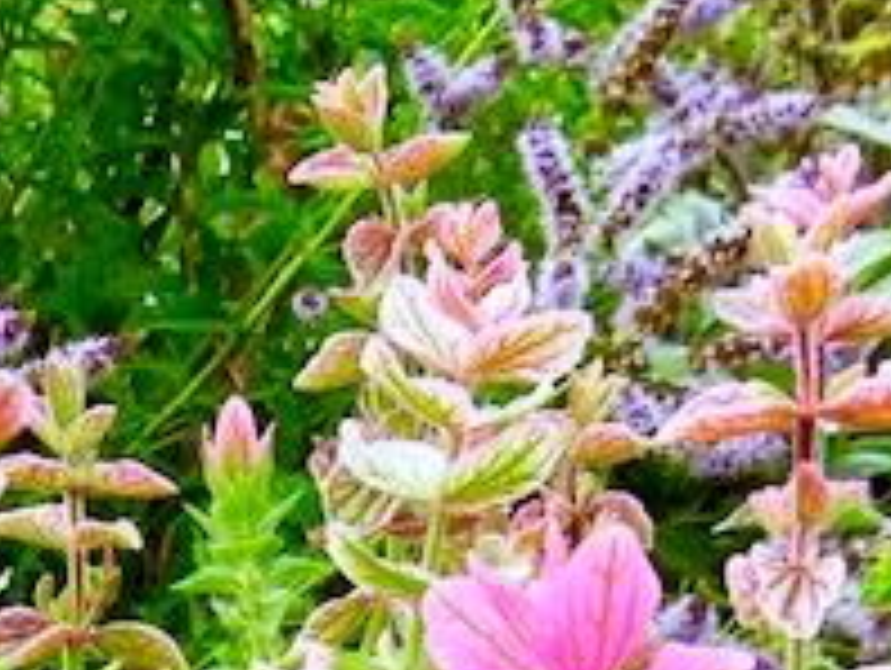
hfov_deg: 12.4
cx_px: -220
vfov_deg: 9.2
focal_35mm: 155
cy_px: 1160
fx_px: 3994
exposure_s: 1/282
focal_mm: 5.4
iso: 160
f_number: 3.5
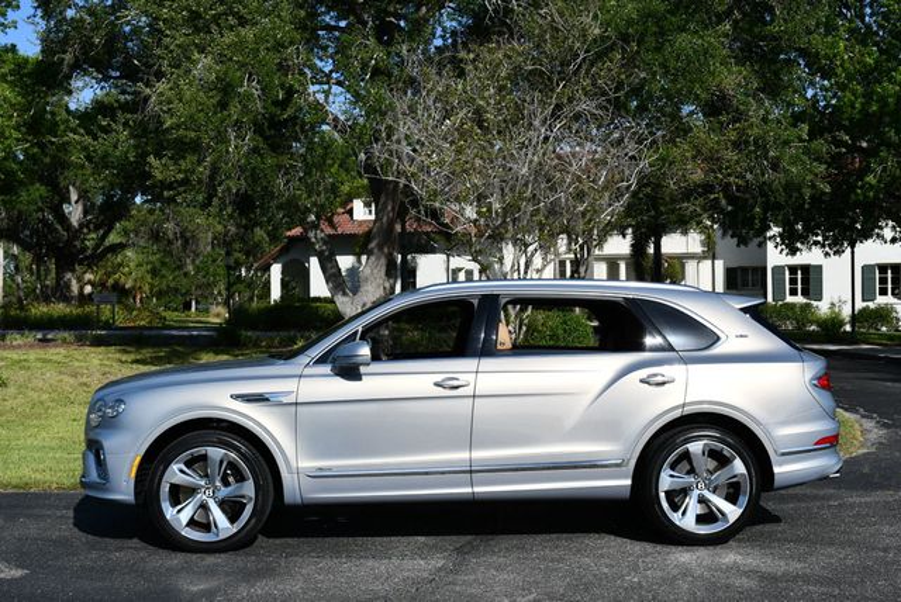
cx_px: 450
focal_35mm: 48
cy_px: 301
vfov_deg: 28.1
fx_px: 1202
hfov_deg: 41.1
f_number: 9
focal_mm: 24
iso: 100
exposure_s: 1/320
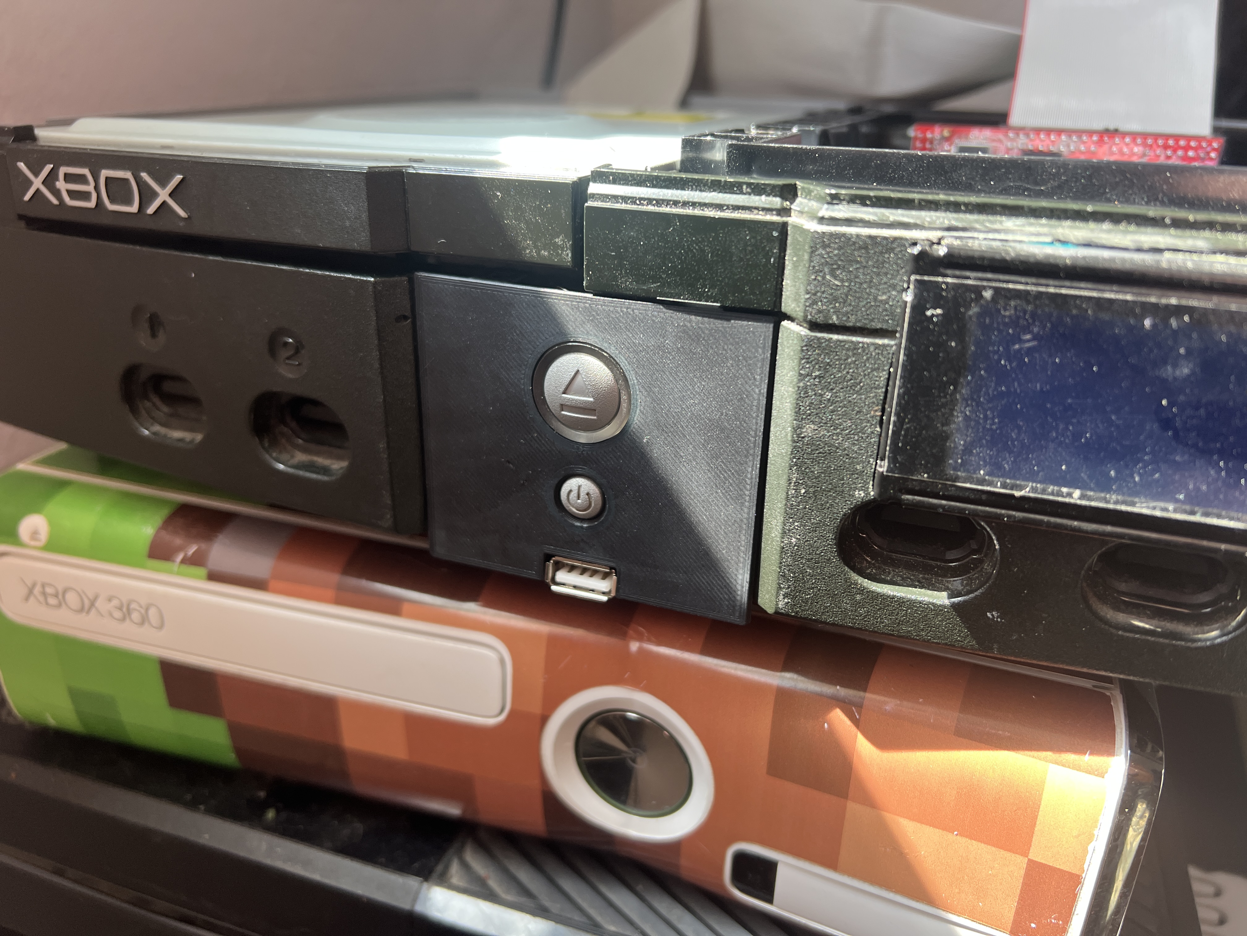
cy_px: 468
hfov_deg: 67.3
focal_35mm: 26
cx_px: 624
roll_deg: +1.0
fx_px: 937
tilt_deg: -23.0
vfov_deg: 53.1
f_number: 1.5
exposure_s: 1/121
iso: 125
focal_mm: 5.7
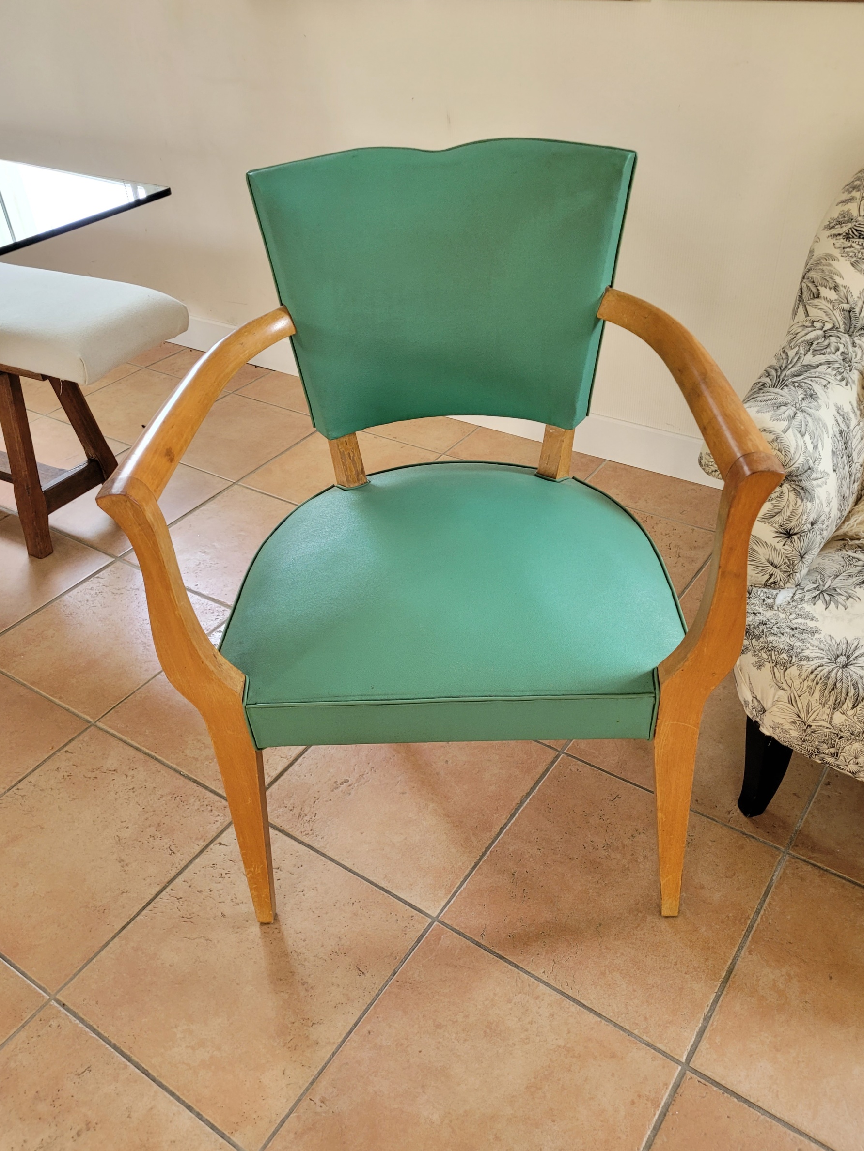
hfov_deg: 49.7
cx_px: 441
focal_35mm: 28
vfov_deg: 63.4
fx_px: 932
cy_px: 578
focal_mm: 5.4
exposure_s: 1/60
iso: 160
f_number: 1.8
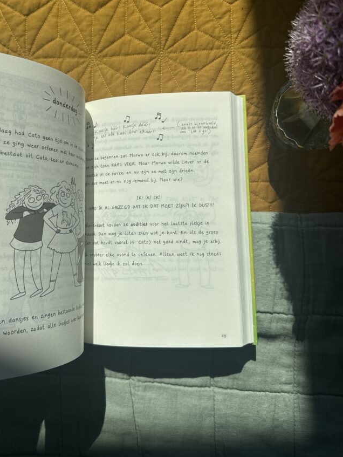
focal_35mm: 29
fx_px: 383
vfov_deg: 61.2
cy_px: 188
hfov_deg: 48.1
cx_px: 145
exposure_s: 1/11905
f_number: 1.78
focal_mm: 6.76
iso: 80
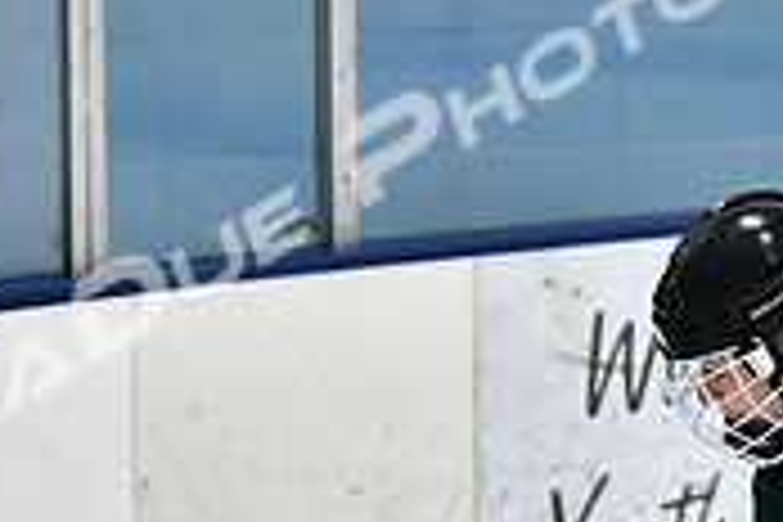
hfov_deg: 4.1
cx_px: 734
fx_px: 10874
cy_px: 718
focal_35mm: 500
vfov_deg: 2.7
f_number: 2.8
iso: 8000
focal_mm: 100
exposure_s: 1/1250
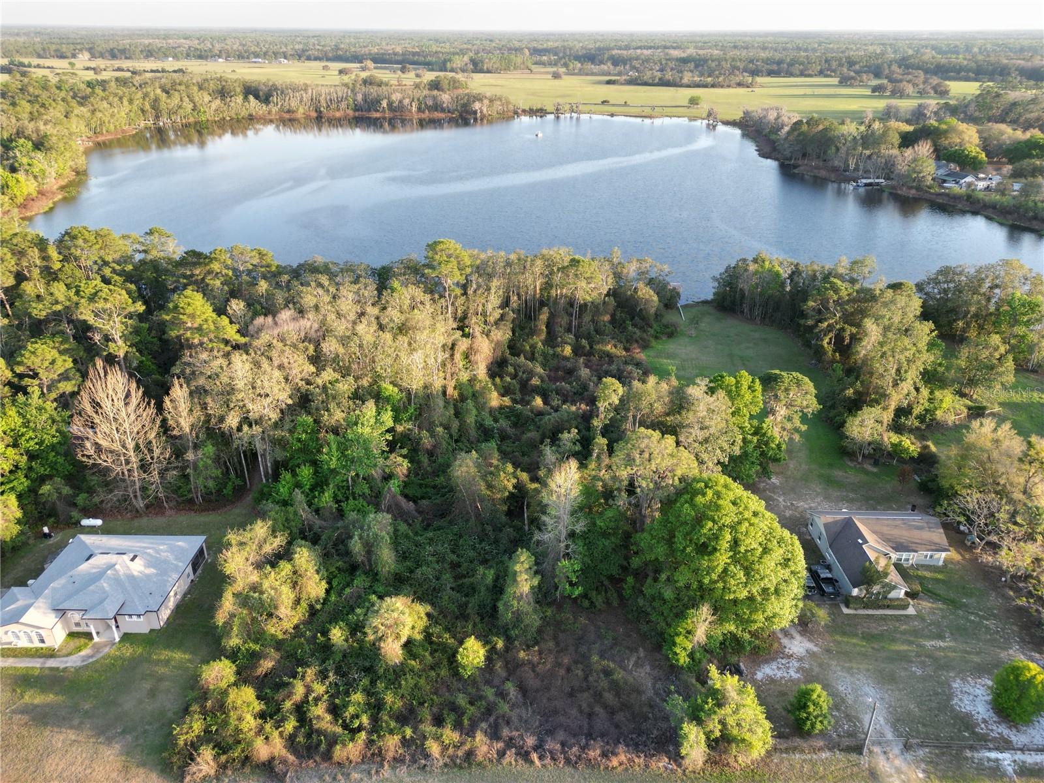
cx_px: 522
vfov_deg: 56.8
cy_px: 392
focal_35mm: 24
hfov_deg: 71.6
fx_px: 724
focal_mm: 6.72
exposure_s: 1/400
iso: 130
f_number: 1.7
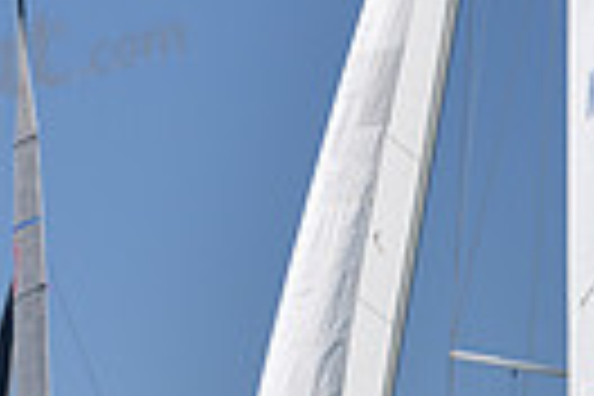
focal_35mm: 329
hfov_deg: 6.3
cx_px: 423
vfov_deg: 4.1
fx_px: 5428
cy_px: 686
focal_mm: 75
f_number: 4
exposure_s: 1/1000
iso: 200
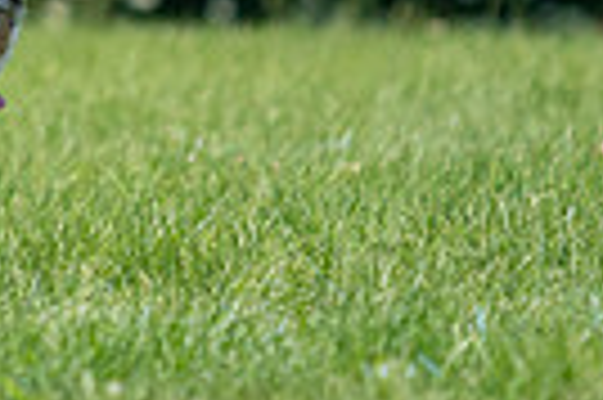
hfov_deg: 1.5
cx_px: -504
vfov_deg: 1.0
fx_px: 23622
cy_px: -371
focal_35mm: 1412
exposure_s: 1/4000
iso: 1250
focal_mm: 326
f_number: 6.3
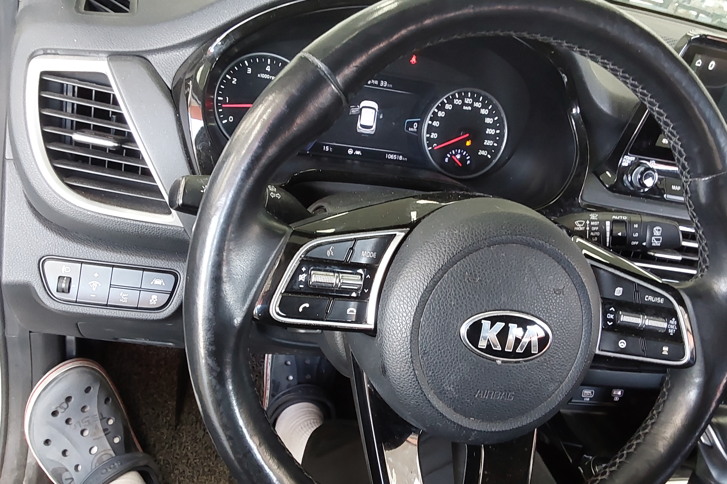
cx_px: 373
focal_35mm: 30
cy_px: 234
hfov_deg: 61.9
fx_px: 606
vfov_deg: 43.6
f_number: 1.9
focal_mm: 2.91
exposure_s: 1/60
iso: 320
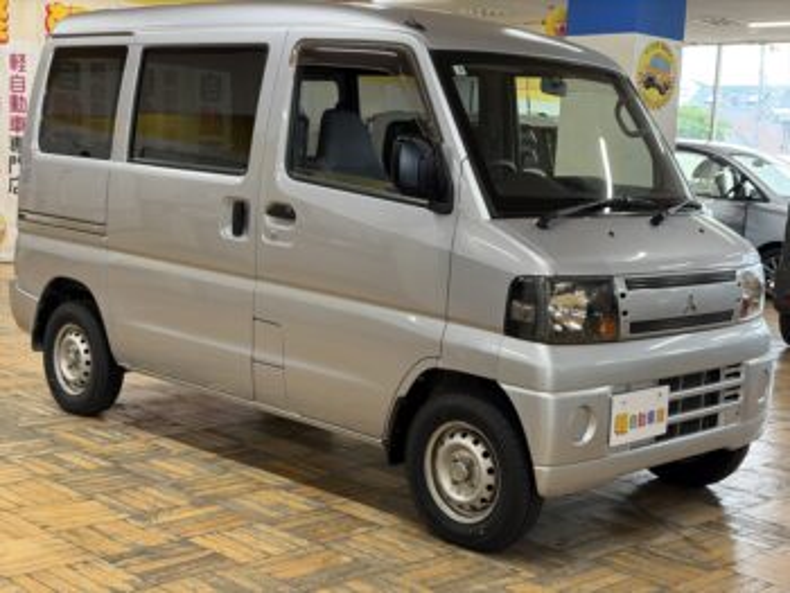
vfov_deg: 28.1
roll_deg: -2.4
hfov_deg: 36.8
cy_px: 296
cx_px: 395
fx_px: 1188
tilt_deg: -6.7
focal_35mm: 52
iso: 80
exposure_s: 1/50
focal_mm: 5.96
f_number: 1.6
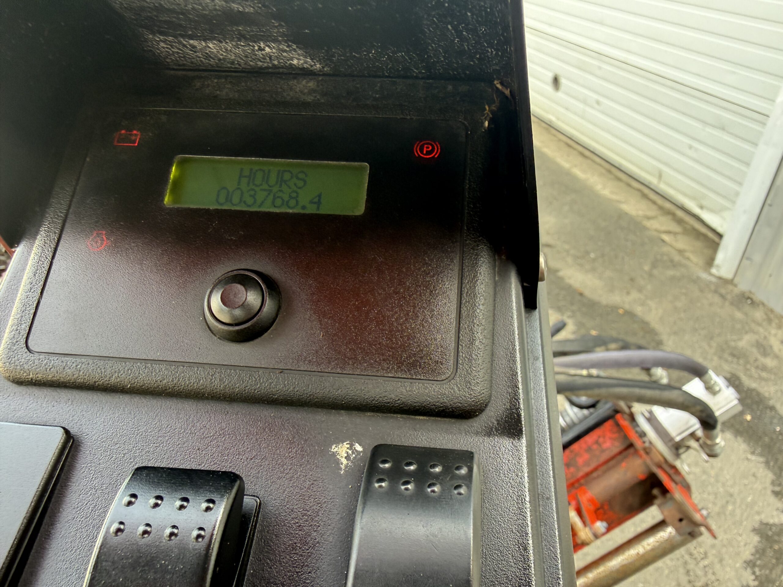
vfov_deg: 56.8
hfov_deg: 71.6
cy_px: 294
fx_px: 543
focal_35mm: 24
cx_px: 392
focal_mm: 2.22
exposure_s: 1/99
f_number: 2.2
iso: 100
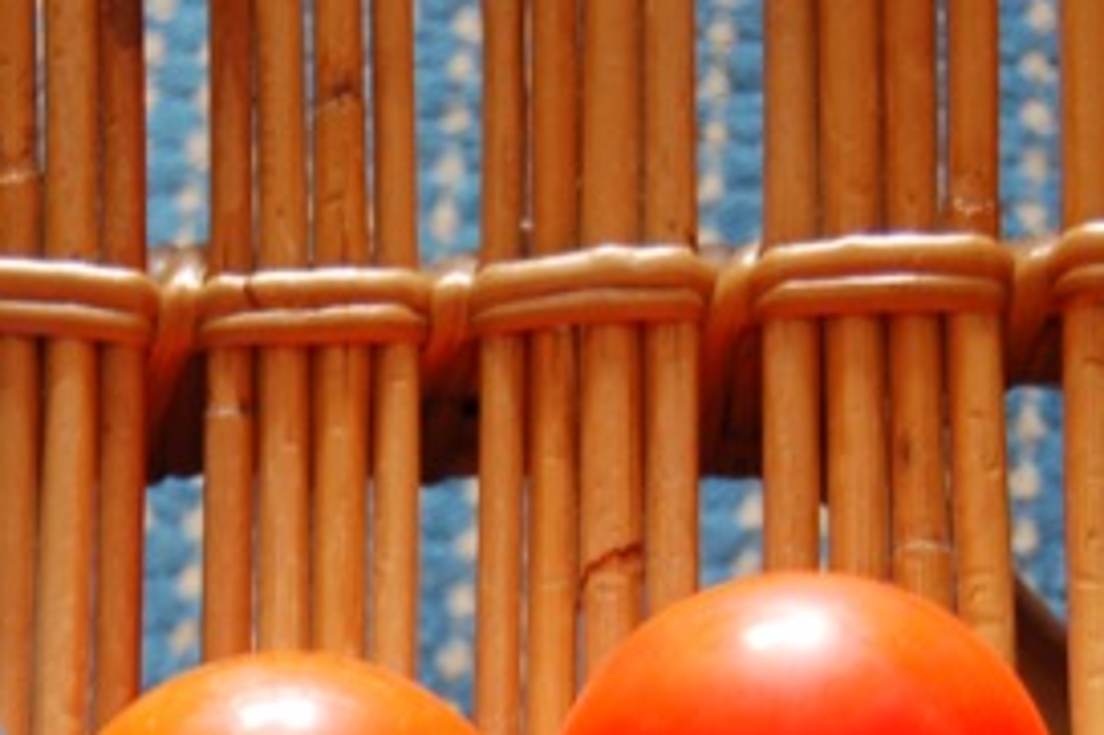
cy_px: 830
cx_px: 276
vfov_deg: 11.9
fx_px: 3463
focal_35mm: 113
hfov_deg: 18.0
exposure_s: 1/4
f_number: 4.5
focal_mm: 32
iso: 200
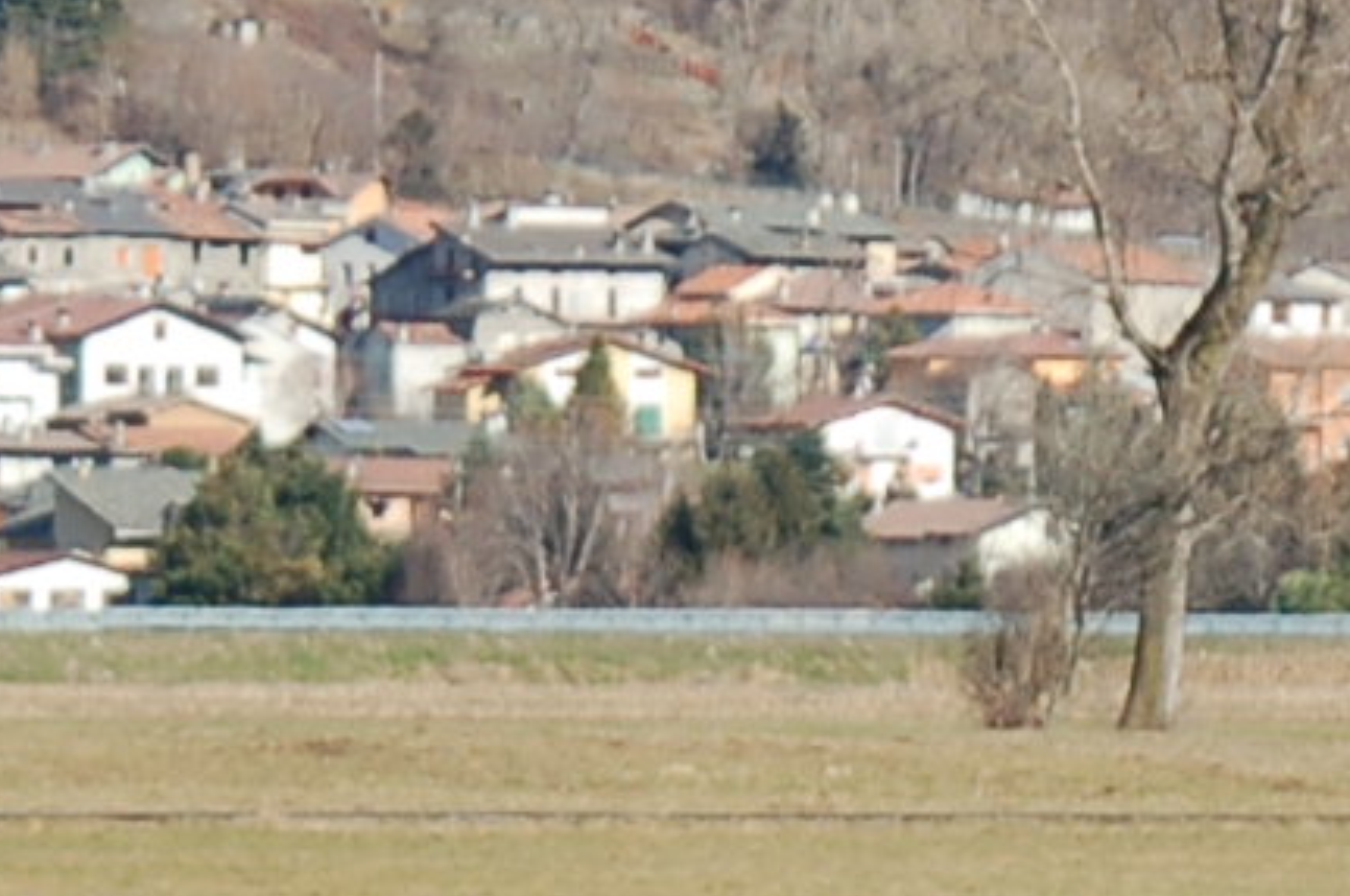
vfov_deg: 2.6
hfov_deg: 3.9
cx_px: 1256
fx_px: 19995
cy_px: 833
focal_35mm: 534
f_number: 7.1
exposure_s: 1/800
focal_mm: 68
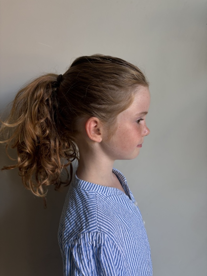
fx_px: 207
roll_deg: +0.6
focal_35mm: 26
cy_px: 138
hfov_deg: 53.1
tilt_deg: -11.9
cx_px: 104
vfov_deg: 67.3
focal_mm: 5.96
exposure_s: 1/121
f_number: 1.6
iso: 100
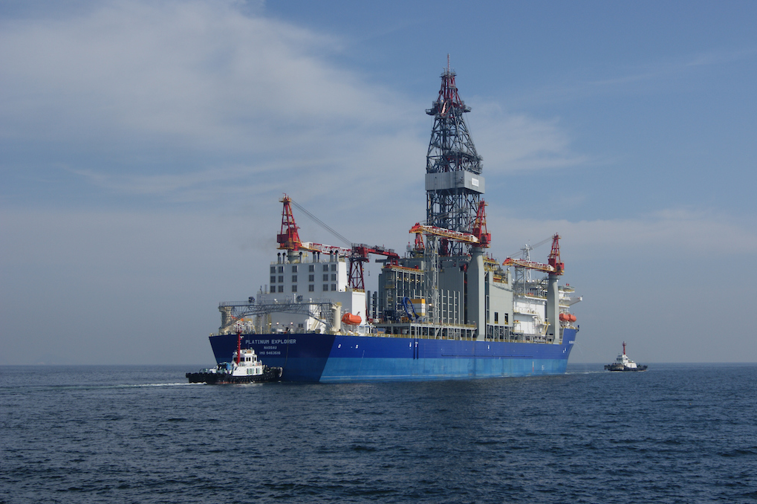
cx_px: 441
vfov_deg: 25.5
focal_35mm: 53
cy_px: 243
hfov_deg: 37.4
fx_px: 1114
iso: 100
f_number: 13
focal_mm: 30
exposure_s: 1/250
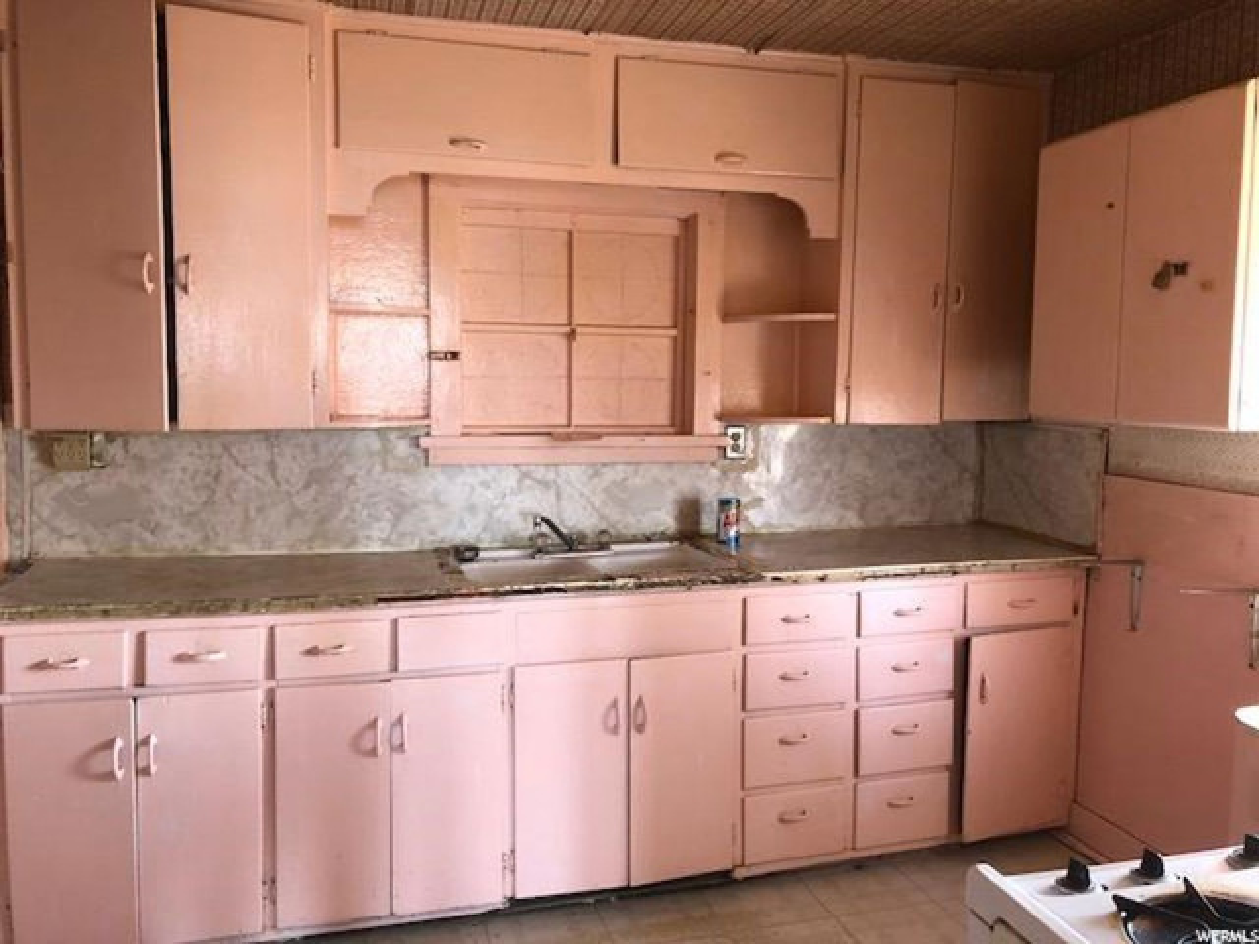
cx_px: 630
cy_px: 472
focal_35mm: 28
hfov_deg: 63.4
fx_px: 1018
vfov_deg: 49.7
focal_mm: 3.99
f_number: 1.8
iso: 50
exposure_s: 1/15
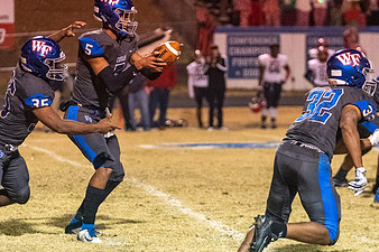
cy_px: 115
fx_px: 2536
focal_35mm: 241
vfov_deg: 5.7
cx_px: 167
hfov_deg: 8.5
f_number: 2.8
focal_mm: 124
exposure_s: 1/800
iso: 8000
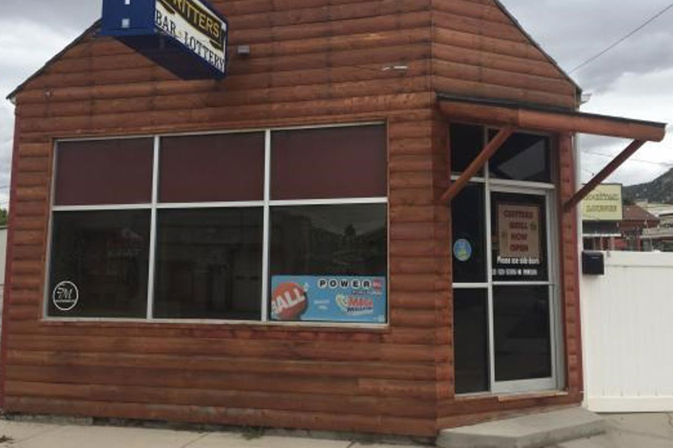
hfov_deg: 51.9
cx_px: 332
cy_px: 180
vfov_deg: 35.8
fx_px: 691
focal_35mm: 37
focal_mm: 4.15
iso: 32
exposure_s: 1/860
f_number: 2.2
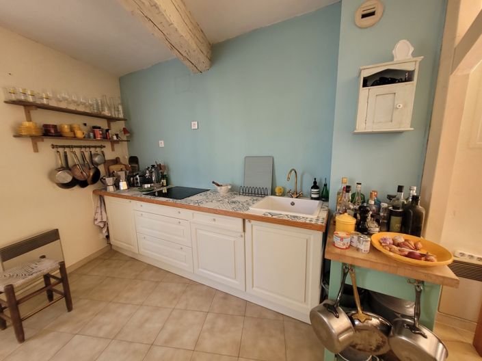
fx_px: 181
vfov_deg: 89.9
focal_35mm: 13
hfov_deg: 106.2
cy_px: 180
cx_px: 241
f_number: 2.2
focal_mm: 1.74
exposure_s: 1/50
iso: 125
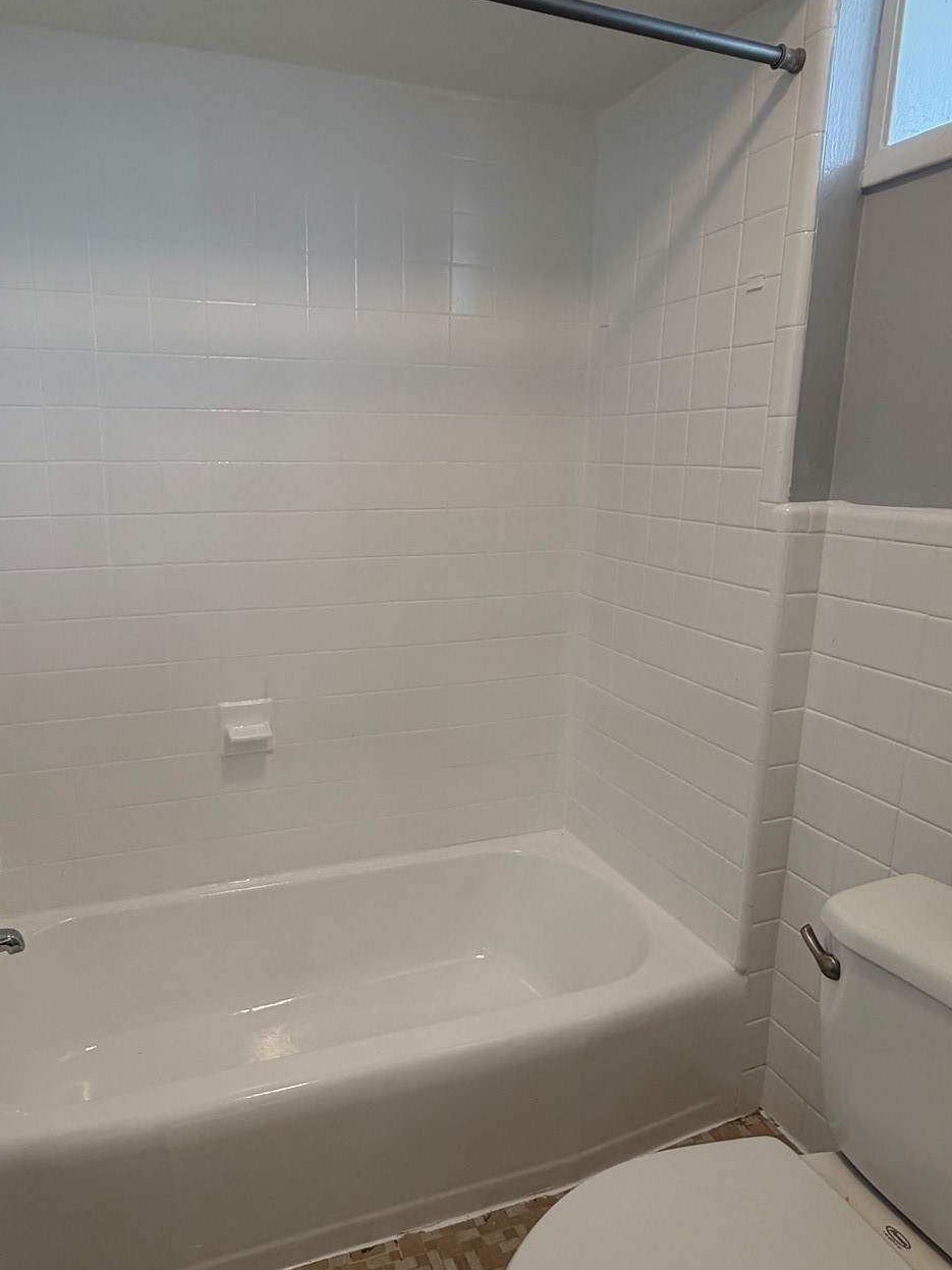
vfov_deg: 73.9
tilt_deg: -12.6
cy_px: 640
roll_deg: +0.7
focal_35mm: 23
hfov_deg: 58.6
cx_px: 399
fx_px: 844
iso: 125
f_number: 2.2
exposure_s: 1/120
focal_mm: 2.22
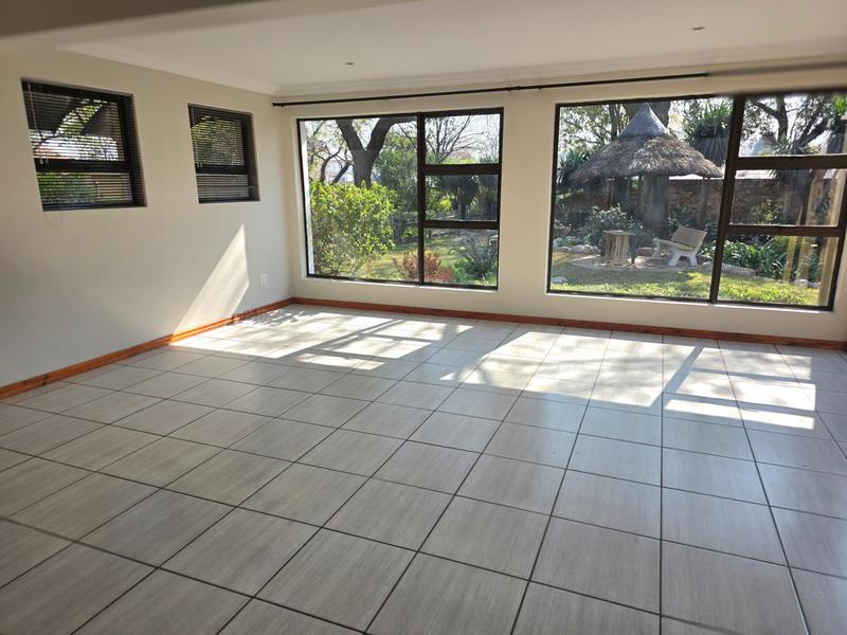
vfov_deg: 58.9
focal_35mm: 23
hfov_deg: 73.9
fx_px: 563
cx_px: 424
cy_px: 318
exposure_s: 1/1429
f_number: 1.7
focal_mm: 6.3
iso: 80
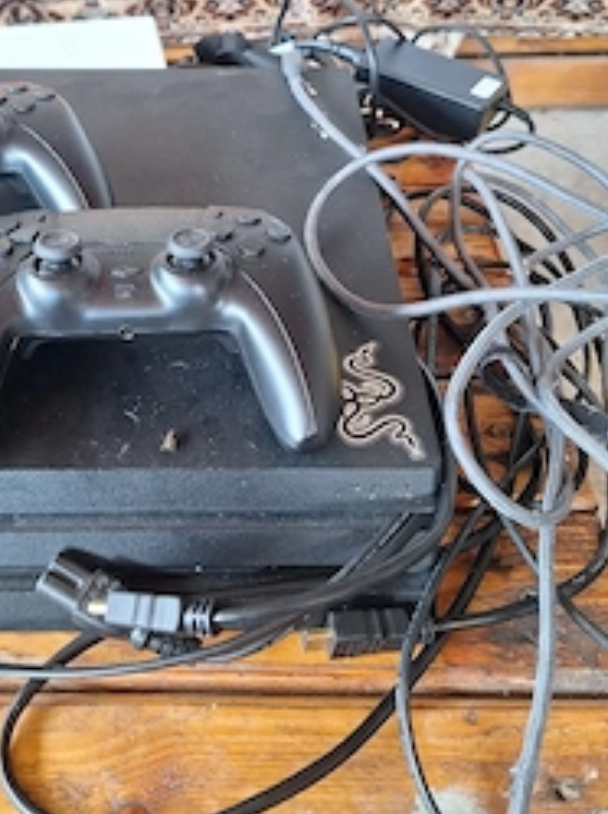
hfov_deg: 38.3
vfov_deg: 49.2
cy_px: 258
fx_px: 869
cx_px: 222
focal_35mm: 37
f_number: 1.8
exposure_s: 1/50
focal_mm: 5.54
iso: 40
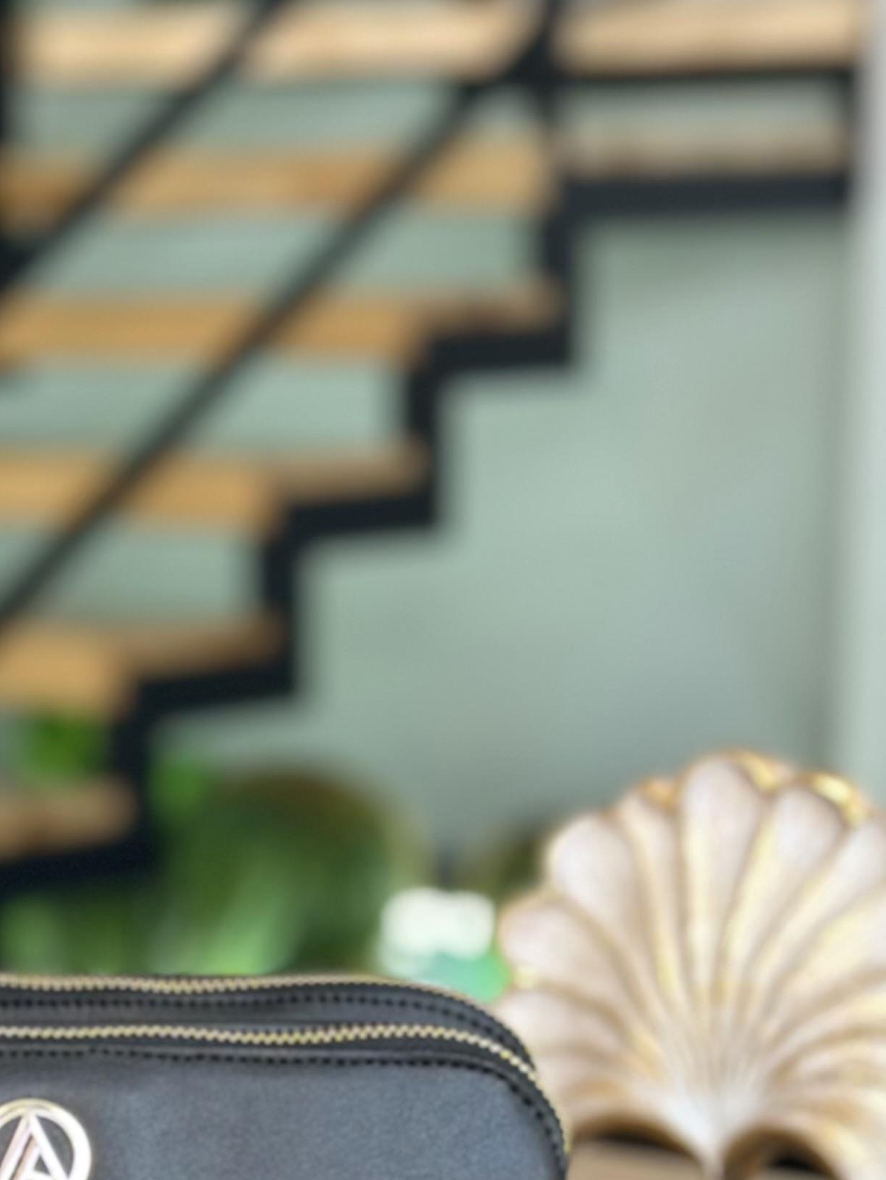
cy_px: 1234
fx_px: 4060
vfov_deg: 16.2
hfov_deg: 12.3
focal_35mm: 119
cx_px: -1
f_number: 1.78
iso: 100
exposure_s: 1/129
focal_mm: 6.86
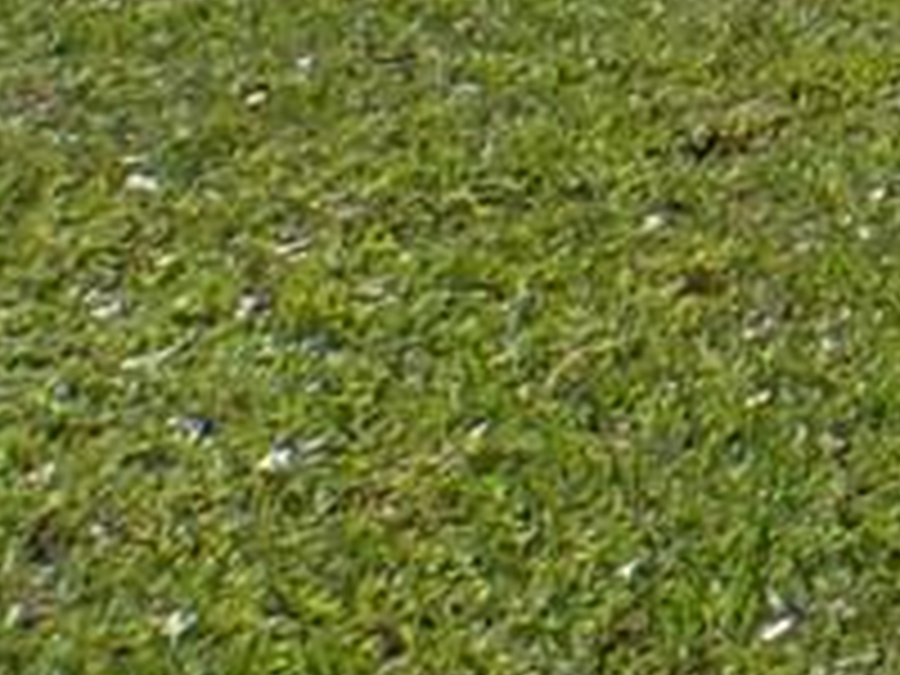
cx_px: 3294
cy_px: -1562
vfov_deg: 6.8
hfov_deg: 7.8
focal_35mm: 192
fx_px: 4992
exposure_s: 1/320
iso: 80
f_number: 5.8
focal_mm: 4.3
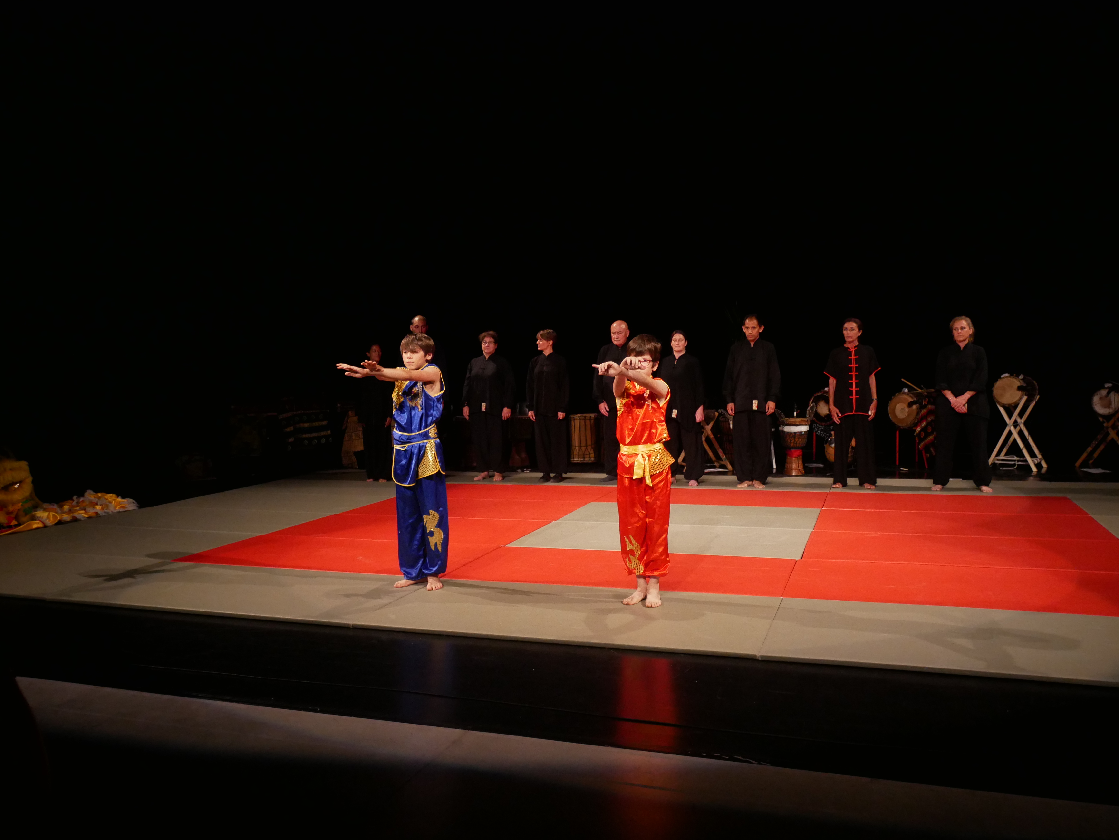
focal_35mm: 30
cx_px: 560
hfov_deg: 59.9
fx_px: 970
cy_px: 420
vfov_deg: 46.8
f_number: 3.7
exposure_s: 1/250
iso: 2000
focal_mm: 15
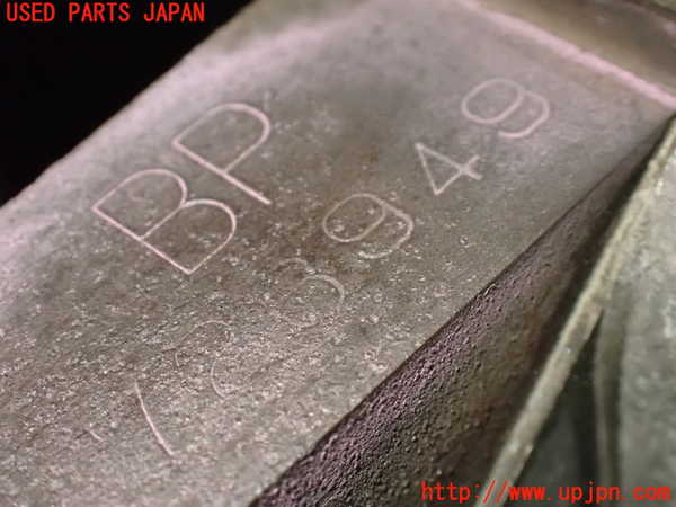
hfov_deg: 22.3
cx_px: 338
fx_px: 1719
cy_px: 254
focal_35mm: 88
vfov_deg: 16.8
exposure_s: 1/40
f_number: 4.5
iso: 1600
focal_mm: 15.66
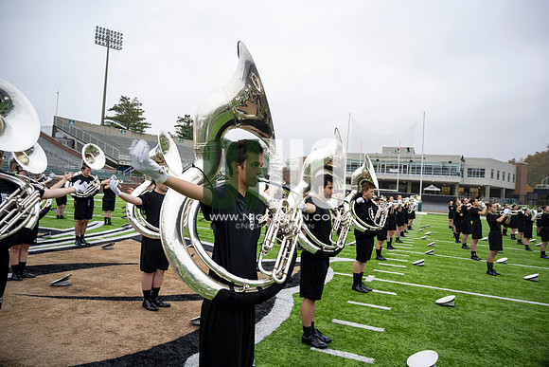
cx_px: 274
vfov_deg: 53.2
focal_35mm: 24
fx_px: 366
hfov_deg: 73.7
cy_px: 184
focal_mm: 24
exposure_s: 1/200
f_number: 4
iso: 320
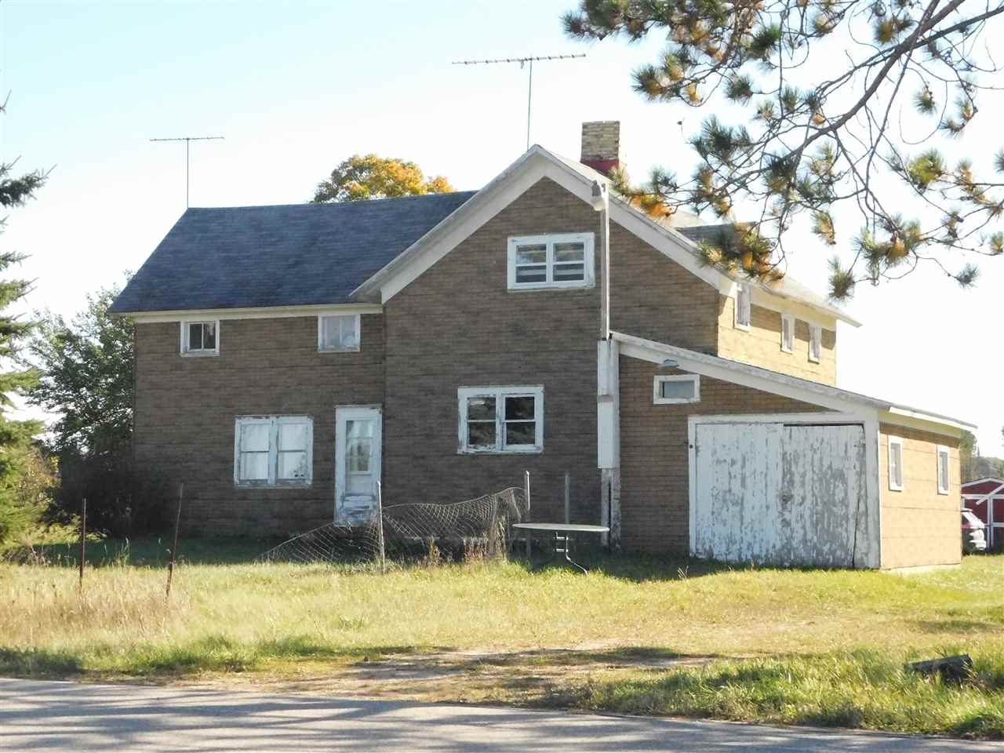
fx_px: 1914
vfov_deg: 22.3
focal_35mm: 66
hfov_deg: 29.4
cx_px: 502
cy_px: 376
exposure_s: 1/800
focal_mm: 11.7
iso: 1600
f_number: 8.4
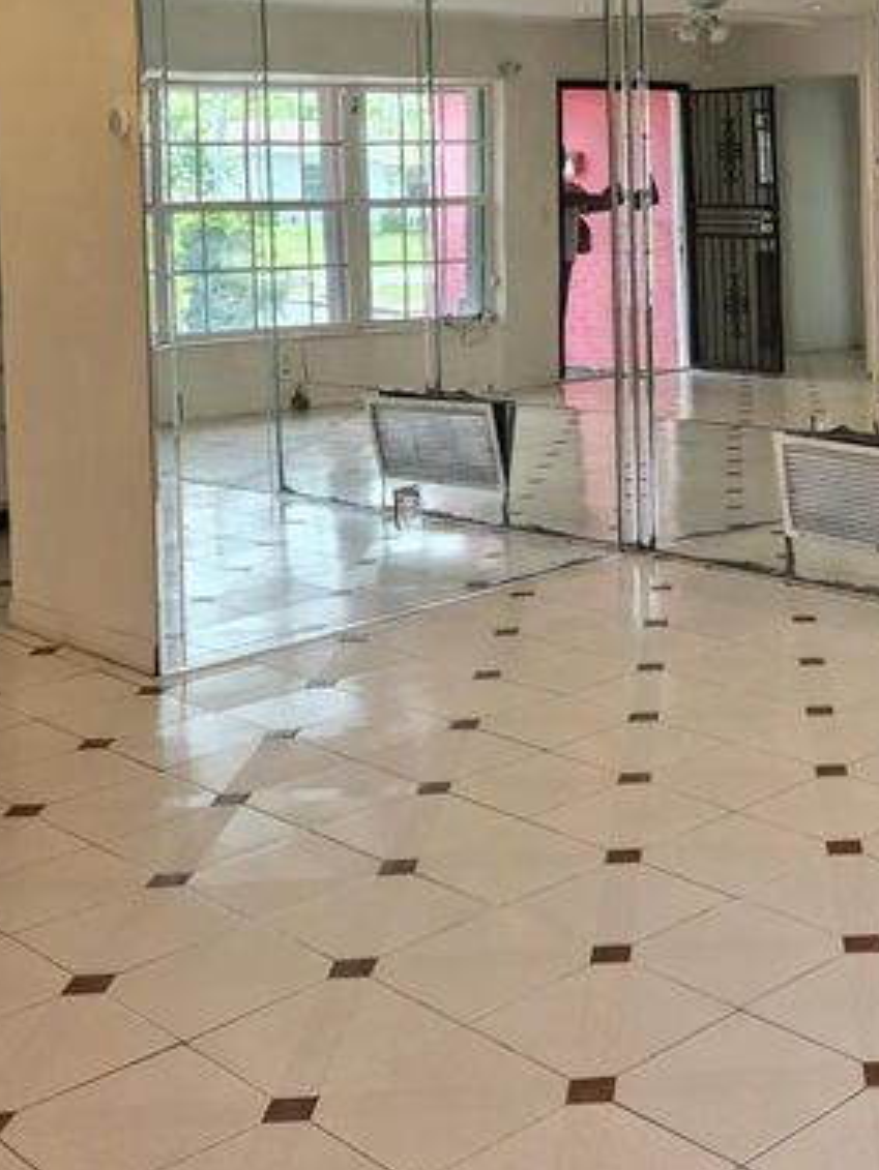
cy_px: 219
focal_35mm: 52
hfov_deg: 27.0
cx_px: 795
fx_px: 1760
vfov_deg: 35.5
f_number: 1.8
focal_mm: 5.4
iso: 50
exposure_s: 1/120
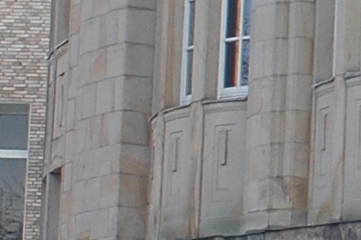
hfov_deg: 6.1
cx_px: 906
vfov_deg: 4.2
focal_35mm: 321
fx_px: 3216
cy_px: -141
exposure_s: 1/250
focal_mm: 28
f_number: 8
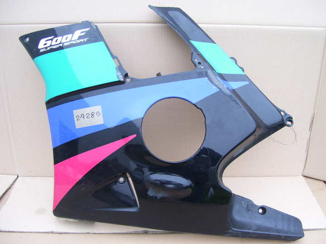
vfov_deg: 38.7
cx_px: 163
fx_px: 348
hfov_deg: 50.1
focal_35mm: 37
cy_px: 122
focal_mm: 6
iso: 80
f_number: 2.7
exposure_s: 1/60
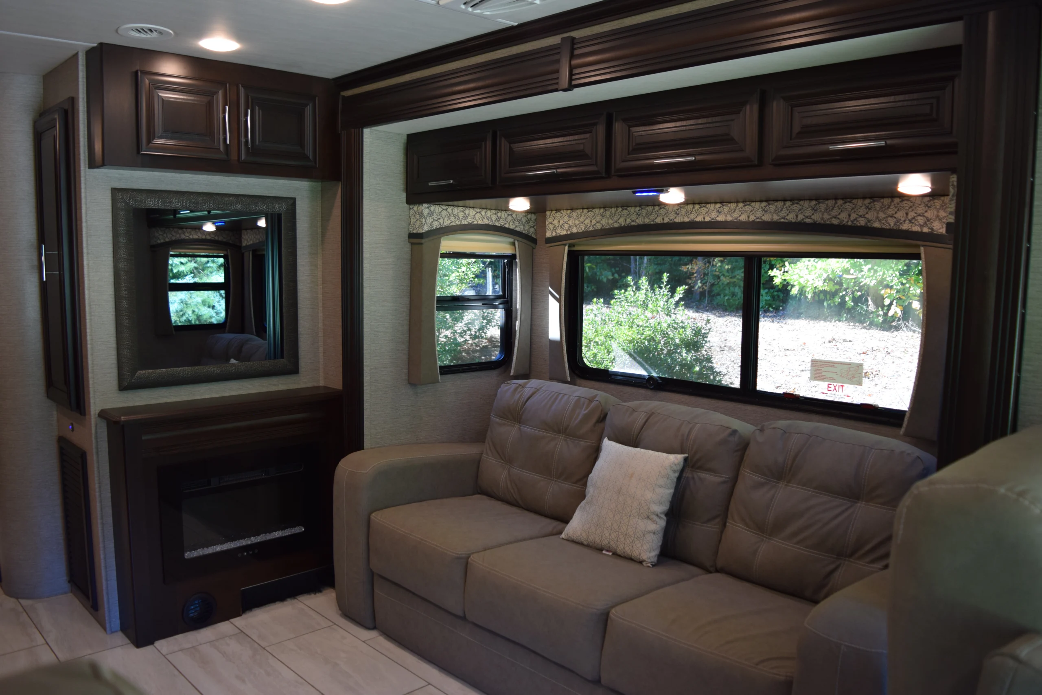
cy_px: 348
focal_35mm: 27
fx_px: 781
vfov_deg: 47.9
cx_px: 521
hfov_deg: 67.4
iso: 450
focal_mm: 18
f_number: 4
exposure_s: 1/60
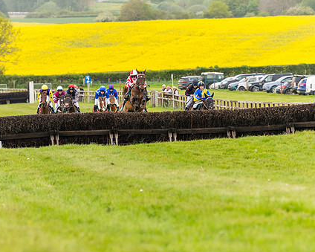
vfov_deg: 4.5
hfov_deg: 5.6
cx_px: 145
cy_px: 114
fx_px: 3234
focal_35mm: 347
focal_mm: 180
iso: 400
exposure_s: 1/1250
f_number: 4
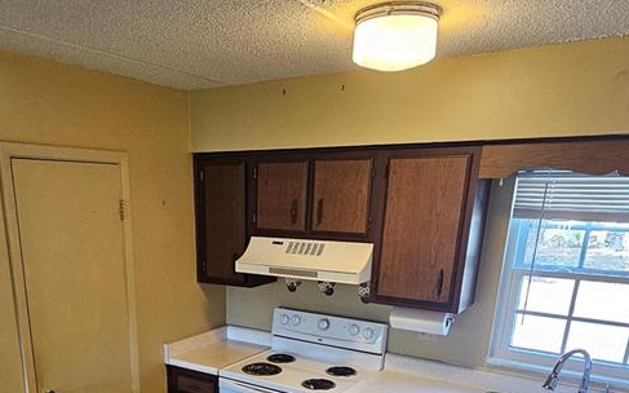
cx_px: 243
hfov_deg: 63.9
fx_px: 497
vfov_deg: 39.1
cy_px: 375
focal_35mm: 29
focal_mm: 2.2
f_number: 2.2
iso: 400
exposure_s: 1/60
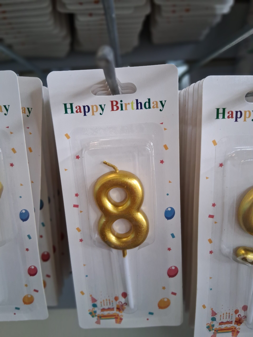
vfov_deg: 67.3
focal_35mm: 26
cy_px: 168
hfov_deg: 53.1
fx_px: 253
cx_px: 126
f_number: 1.8
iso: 400
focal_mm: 3.98
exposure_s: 1/120
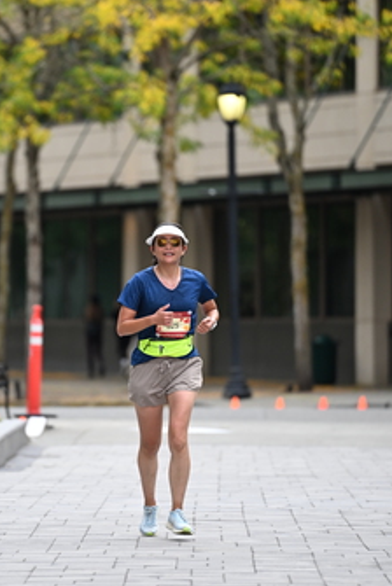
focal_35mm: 328
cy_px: 262
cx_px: 116
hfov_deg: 4.2
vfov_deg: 6.3
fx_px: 5346
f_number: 2.8
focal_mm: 200
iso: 640
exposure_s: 1/2500
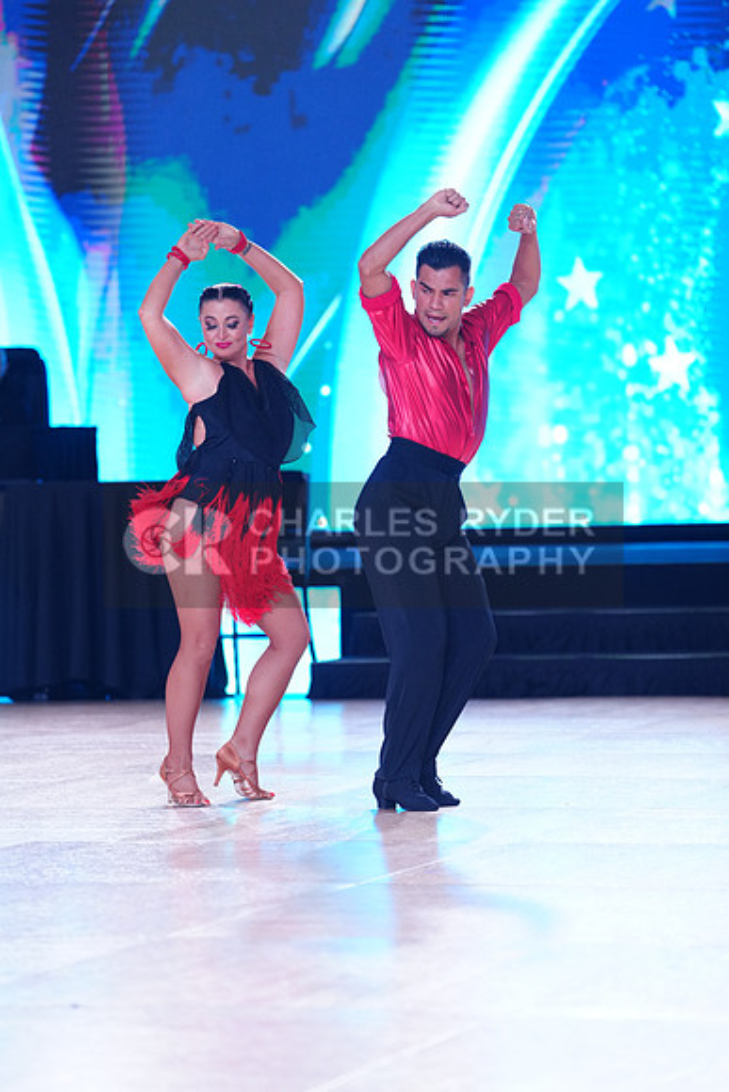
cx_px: 364
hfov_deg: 10.0
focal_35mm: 137
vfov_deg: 15.0
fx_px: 4159
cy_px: 546
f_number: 2.8
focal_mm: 137
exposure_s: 1/640
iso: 1600
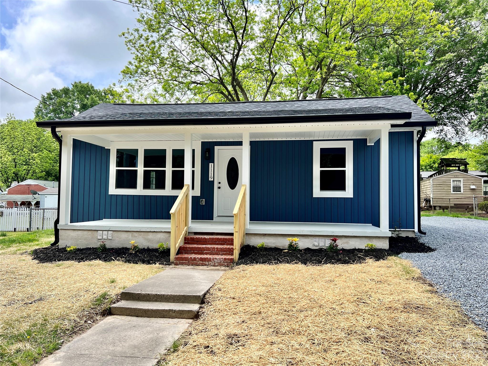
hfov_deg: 67.3
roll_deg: -0.1
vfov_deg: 53.1
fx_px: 367
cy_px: 183
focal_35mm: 26
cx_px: 244
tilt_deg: +2.7
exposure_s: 1/1972
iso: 50
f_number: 1.5
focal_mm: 5.7
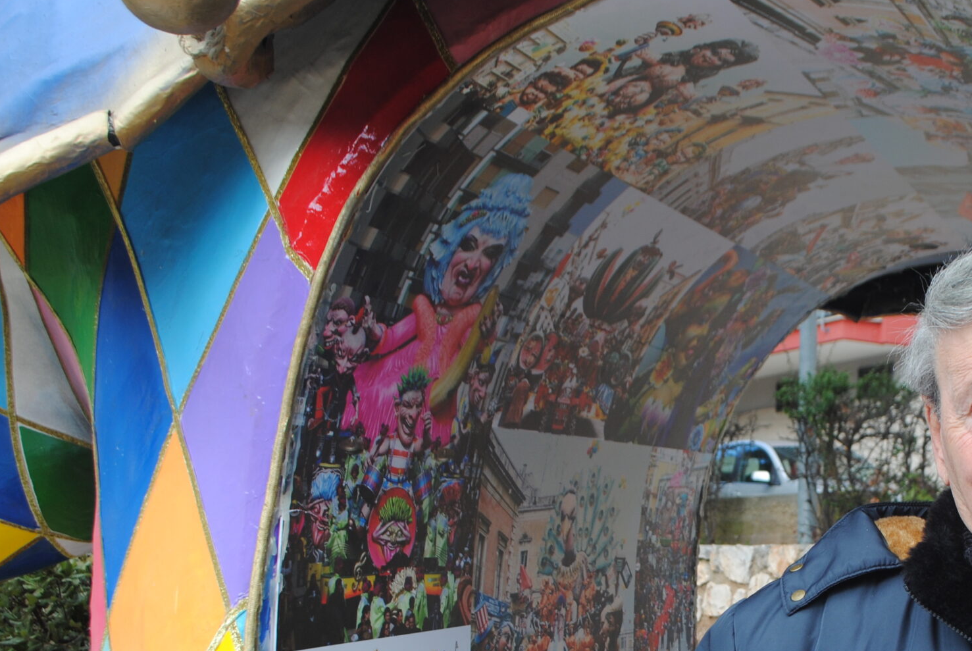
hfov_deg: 36.6
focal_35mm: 52
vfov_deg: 25.4
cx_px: 798
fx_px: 1406
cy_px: 560
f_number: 5.6
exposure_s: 1/125
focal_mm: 20
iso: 110
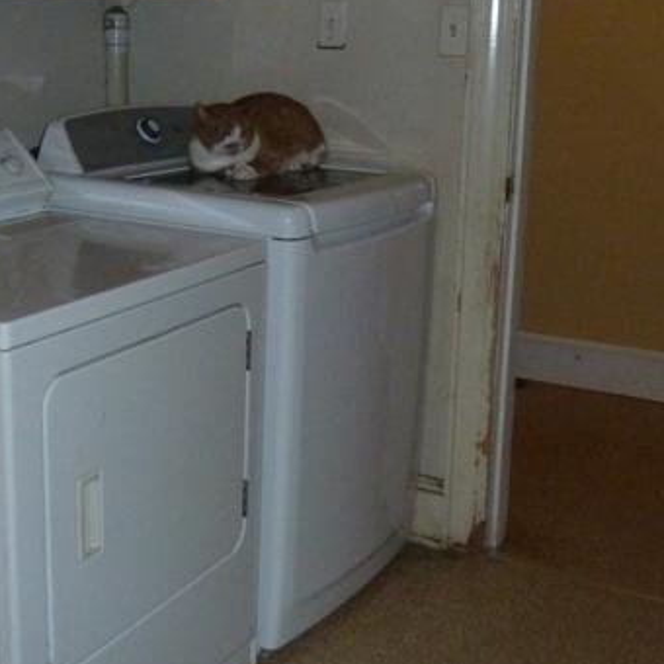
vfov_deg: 32.8
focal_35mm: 52
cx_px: 168
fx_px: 1128
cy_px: 311
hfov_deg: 32.2
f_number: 3.3
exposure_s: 1/125
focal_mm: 4.1
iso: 400
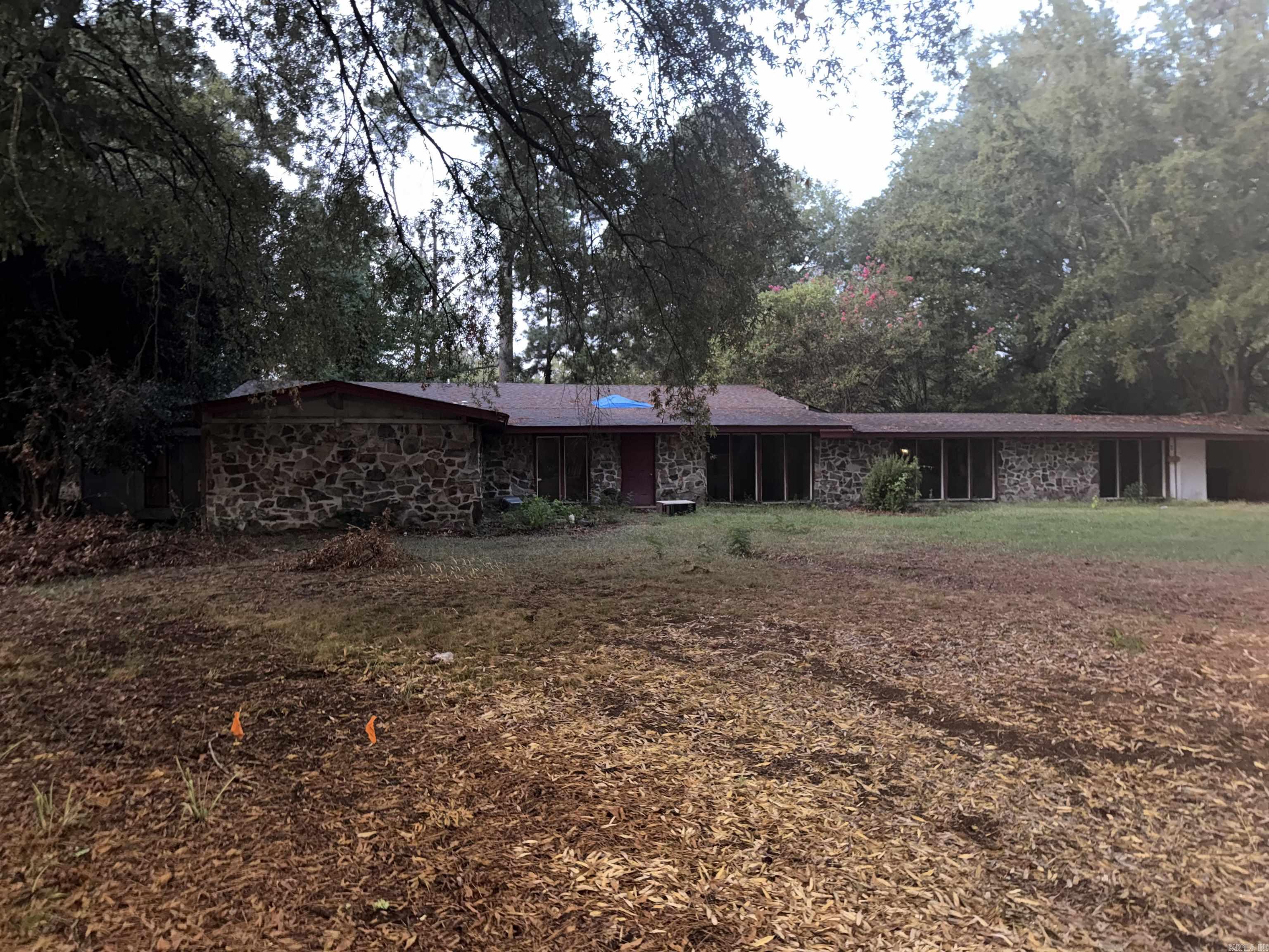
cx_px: 634
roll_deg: +0.5
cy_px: 476
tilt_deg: -1.0
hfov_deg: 71.6
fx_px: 880
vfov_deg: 56.8
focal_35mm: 24
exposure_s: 1/7
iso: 500
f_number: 1.78
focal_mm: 6.76
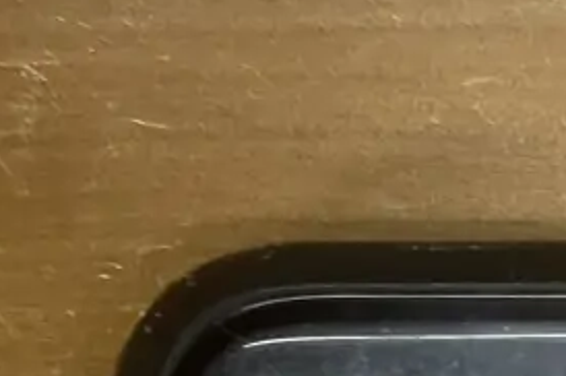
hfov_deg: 18.6
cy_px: 583
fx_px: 1712
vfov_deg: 11.9
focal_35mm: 109
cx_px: 461
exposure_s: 1/50
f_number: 1.8
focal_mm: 3.99
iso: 200
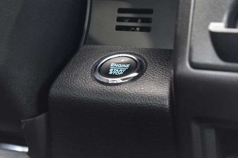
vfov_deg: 16.5
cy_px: 79
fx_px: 545
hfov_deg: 24.6
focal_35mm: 82
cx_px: 119
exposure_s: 1/4
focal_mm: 55
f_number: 5.6
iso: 1600
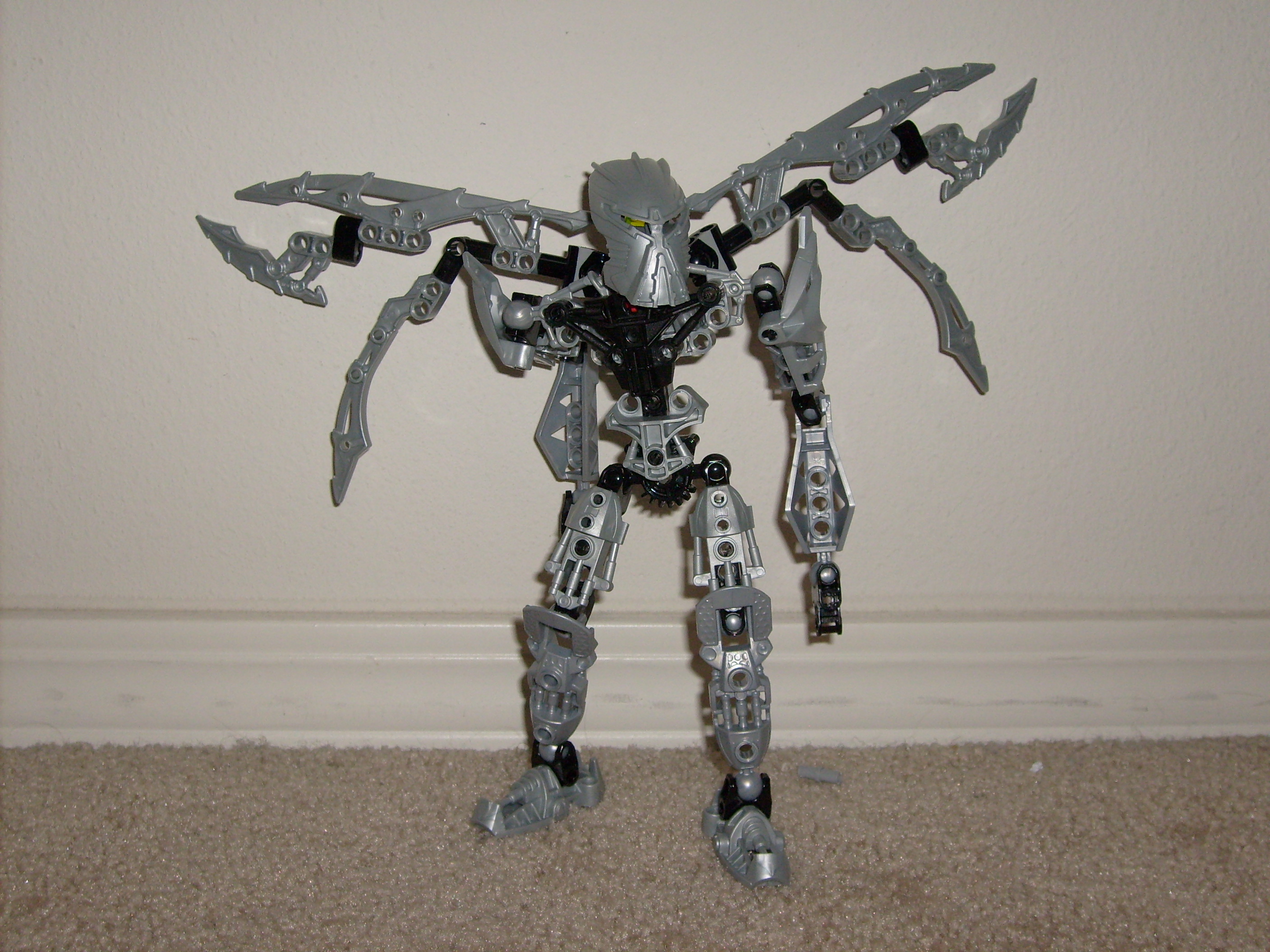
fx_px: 1578
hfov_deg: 43.9
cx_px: 635
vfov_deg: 33.6
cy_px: 476
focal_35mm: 43
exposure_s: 1/45
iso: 100
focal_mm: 7.2
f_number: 3
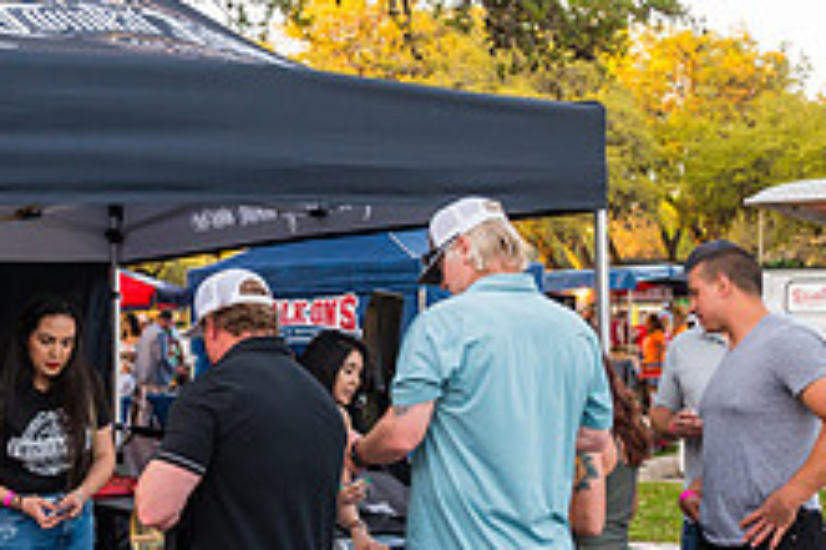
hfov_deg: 29.3
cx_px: 142
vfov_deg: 20.2
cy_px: 359
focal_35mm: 67
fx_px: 1536
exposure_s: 1/400
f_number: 4
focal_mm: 25.5
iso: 1600
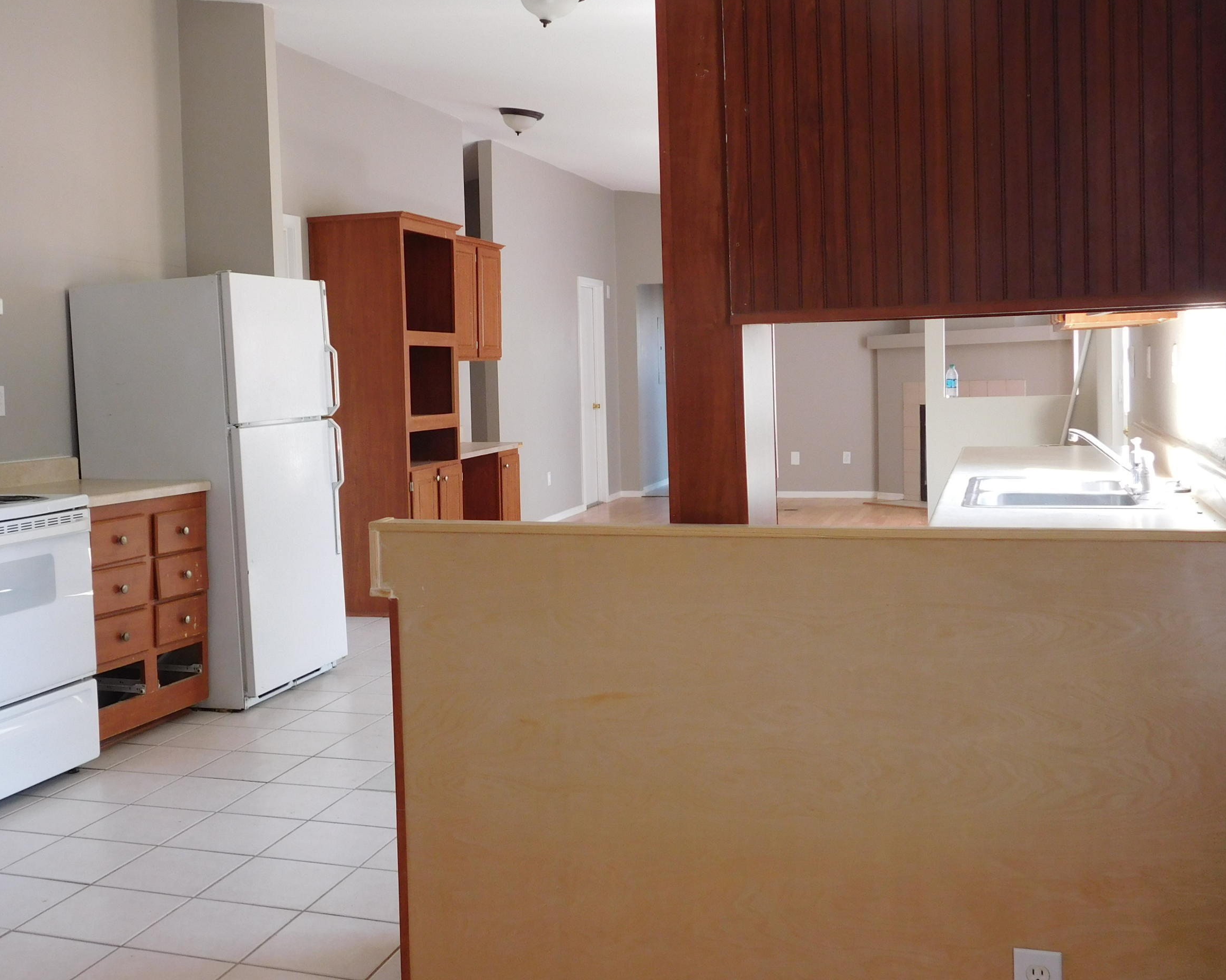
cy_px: 448
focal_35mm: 38
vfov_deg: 39.1
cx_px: 463
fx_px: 1379
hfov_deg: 47.5
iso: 160
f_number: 3.2
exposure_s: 1/30
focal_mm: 5.3
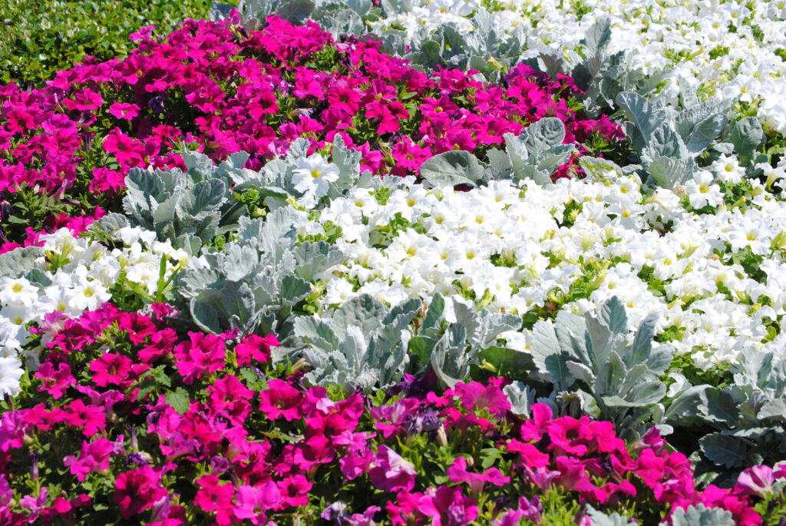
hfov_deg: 24.6
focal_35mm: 82
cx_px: 393
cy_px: 263
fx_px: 1803
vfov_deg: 16.6
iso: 100
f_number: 9
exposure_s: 1/320
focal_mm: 55
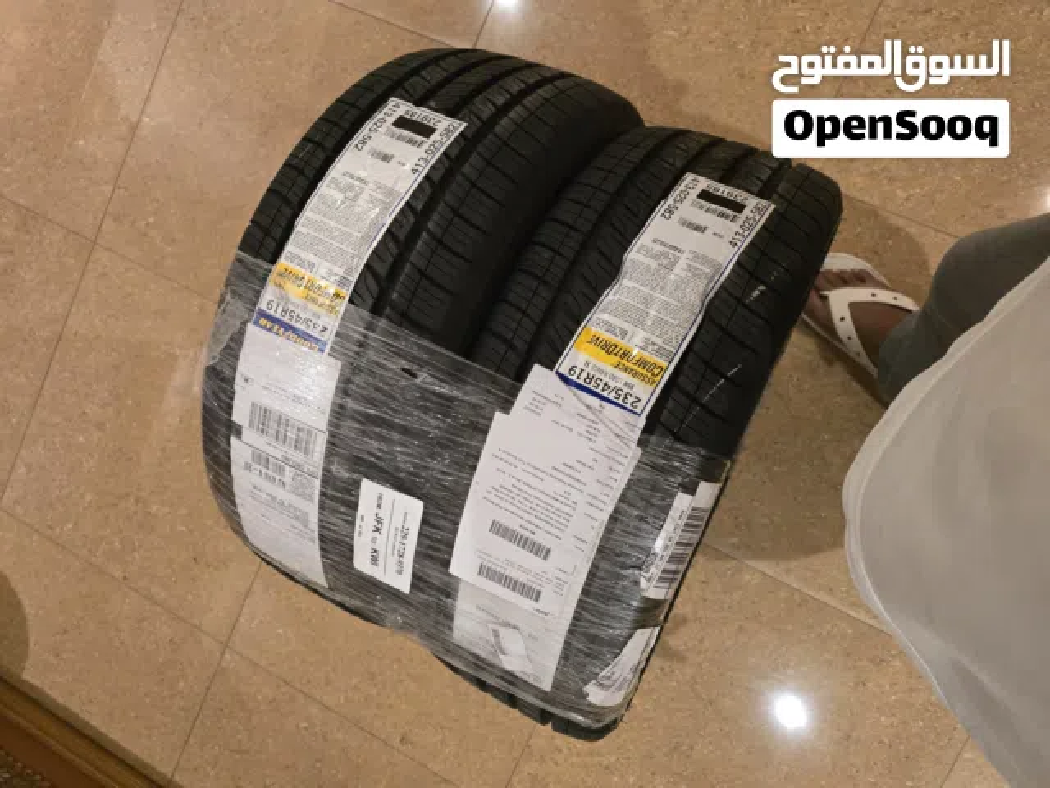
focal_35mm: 23
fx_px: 698
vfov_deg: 58.9
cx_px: 525
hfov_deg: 73.9
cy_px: 394
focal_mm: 6.3
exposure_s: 1/100
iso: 1000
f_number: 1.7
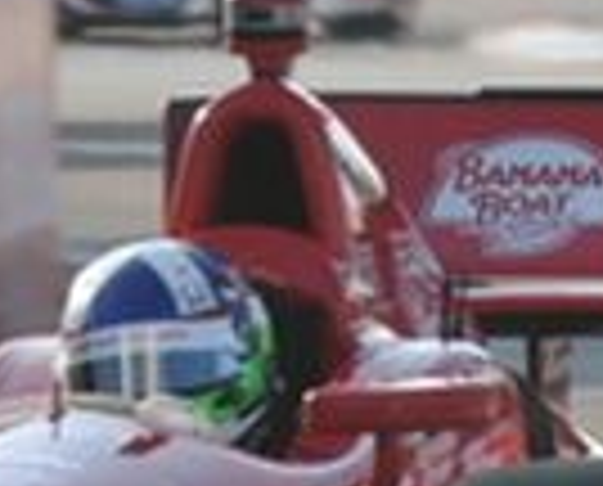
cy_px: -304
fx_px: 37462
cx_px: 32
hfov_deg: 0.9
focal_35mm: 2093
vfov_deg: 0.7
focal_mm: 200
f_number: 10
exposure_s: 1/400
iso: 400
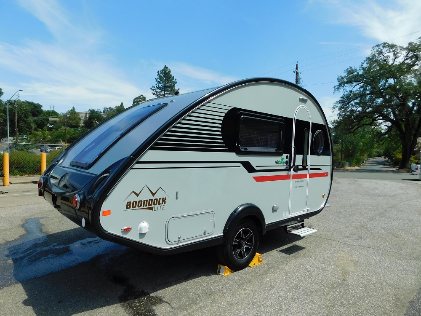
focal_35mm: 23
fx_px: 280
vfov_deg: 58.9
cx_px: 210
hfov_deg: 73.9
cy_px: 158
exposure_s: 1/400
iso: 125
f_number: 6
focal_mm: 4
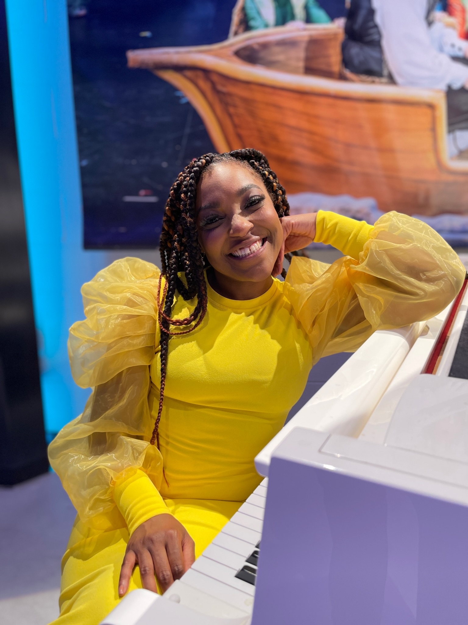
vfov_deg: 67.3
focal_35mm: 26
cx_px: 234
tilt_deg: -14.2
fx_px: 469
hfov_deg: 53.0
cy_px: 312
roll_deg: -0.6
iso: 100
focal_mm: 5.1
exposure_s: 1/60
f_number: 1.6
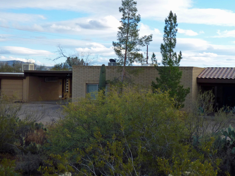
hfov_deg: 29.6
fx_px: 441
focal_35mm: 65
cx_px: 159
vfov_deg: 22.5
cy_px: 68
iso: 100
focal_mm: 6.8
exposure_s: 1/500
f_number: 3.5
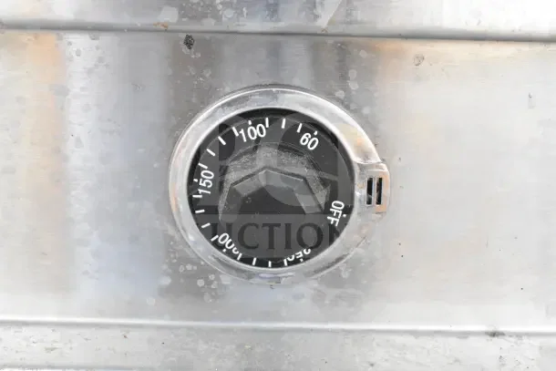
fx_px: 788
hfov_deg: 38.9
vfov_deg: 26.5
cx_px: 278
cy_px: 186
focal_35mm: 51
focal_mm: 34
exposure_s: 1/400
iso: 6400
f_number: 10
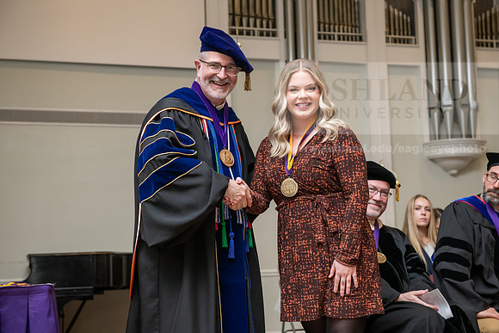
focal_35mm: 62
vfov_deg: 21.9
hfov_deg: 32.4
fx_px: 860
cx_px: 250
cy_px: 166
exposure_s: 1/200
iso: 1600
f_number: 4.5
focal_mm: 62
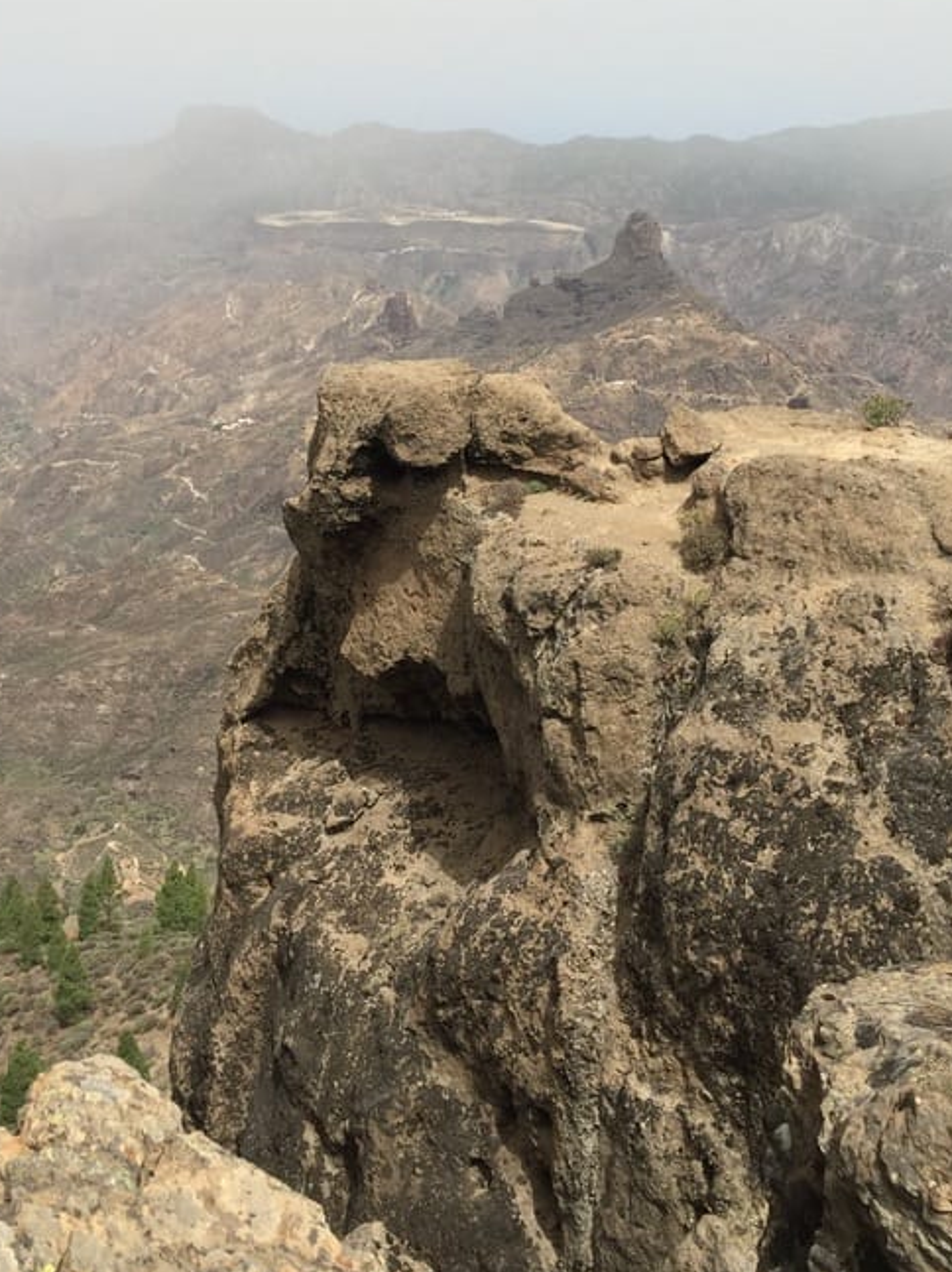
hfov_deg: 31.5
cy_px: 475
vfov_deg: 41.0
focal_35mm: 46
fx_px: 1688
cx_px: 411
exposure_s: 1/1980
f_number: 2.2
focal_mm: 4.15
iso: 32
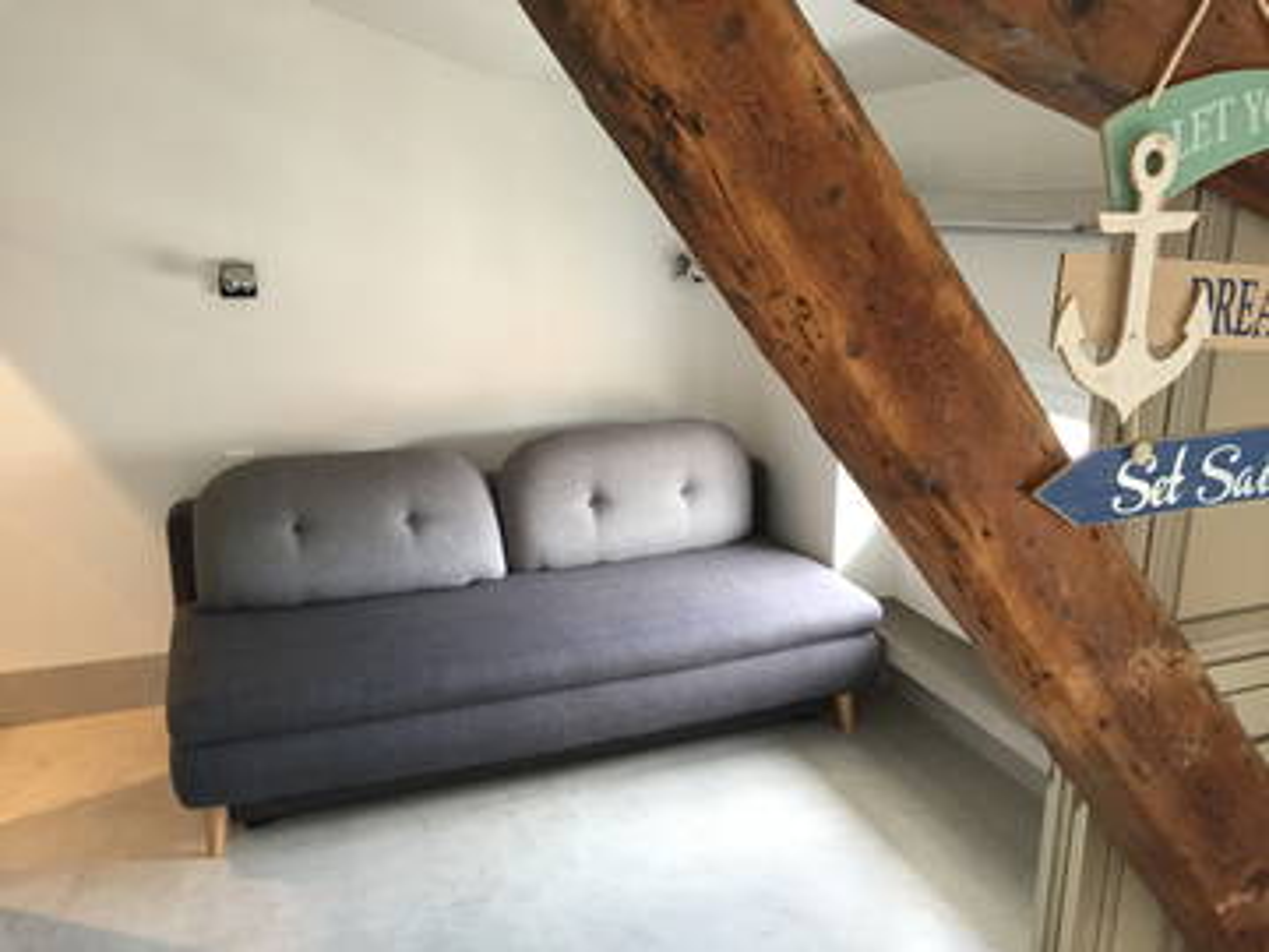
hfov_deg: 61.7
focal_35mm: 29
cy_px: 476
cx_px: 634
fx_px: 1063
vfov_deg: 48.2
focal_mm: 4.15
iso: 200
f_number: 2.2
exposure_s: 1/33
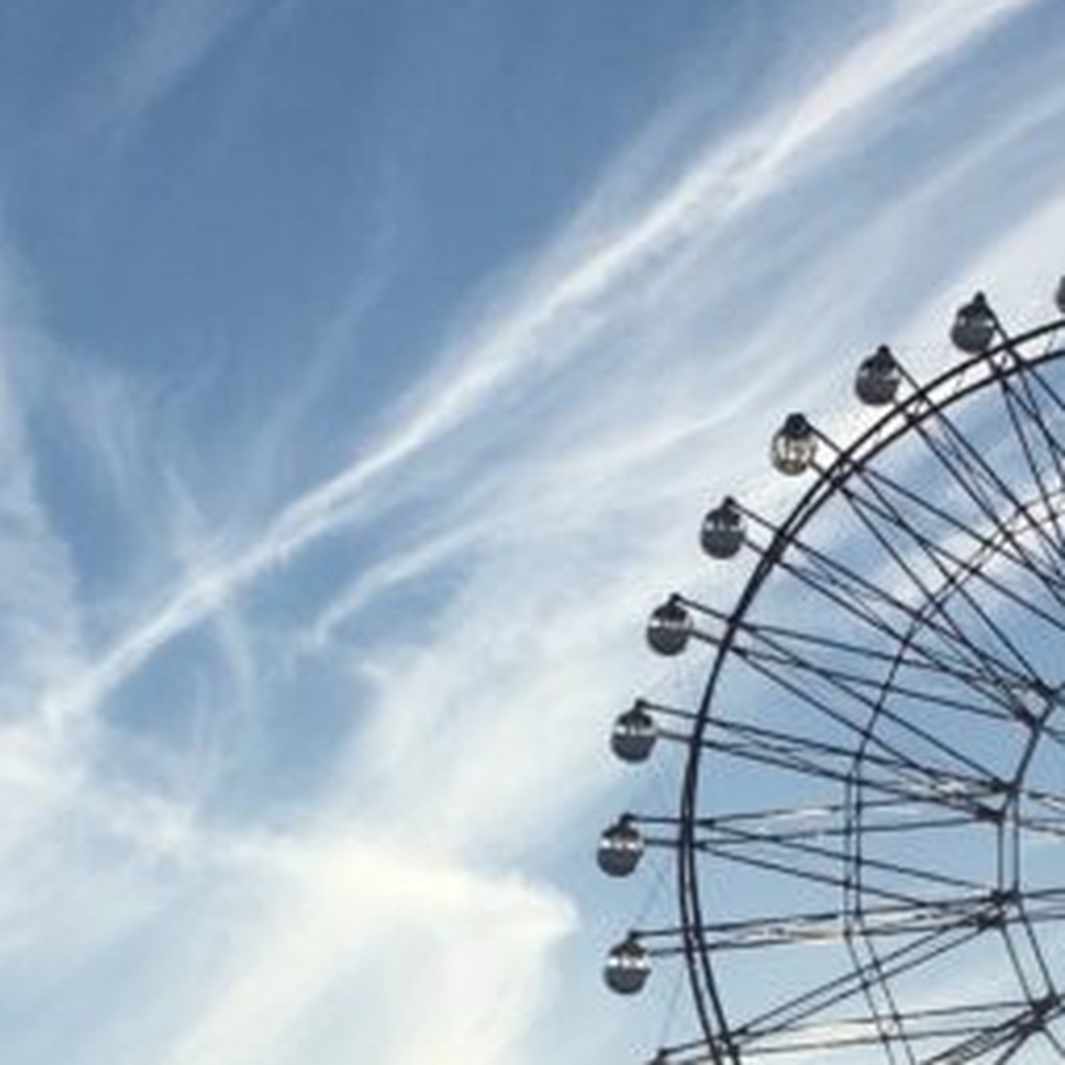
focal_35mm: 103
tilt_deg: +17.6
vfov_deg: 16.4
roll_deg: -0.8
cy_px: 1144
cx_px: 631
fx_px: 3585
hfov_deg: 16.9
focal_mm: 4.15
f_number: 2.2
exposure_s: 1/3663
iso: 25
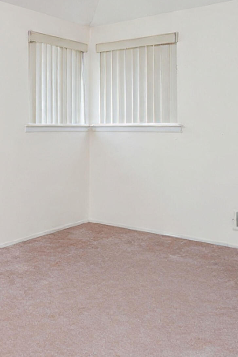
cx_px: 30
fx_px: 436
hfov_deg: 29.4
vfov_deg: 44.1
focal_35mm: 44
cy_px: 132
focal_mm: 16
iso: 50
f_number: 4.5
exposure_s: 1/40
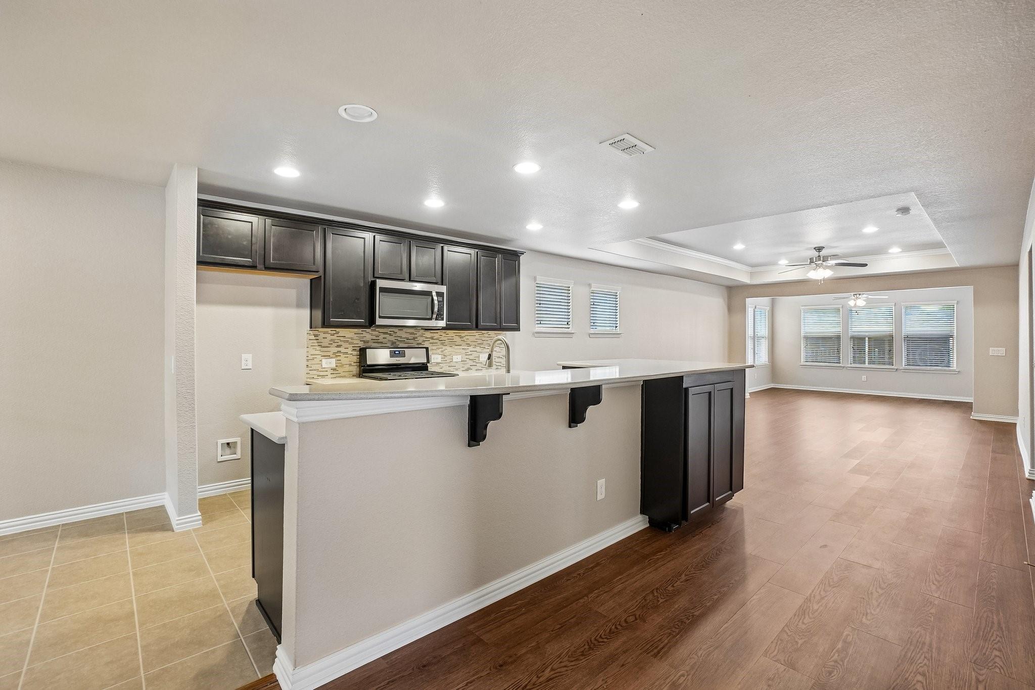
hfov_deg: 100.4
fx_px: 431
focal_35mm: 15
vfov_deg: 77.3
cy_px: 345
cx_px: 518
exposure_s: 1/8
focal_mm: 10
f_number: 8
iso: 400
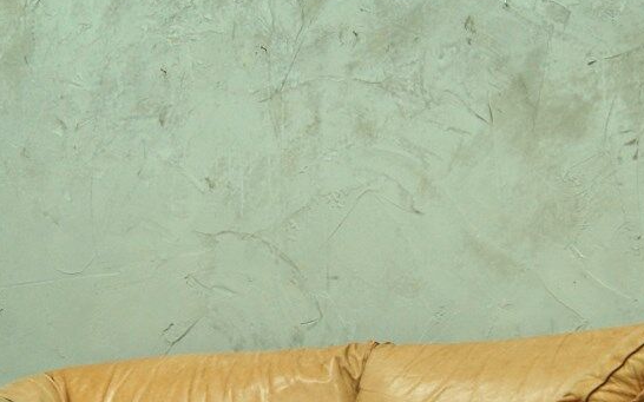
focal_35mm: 77
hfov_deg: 26.8
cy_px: 327
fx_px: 1351
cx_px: 339
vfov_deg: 16.8
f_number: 7.1
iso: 400
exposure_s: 1/10
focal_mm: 22
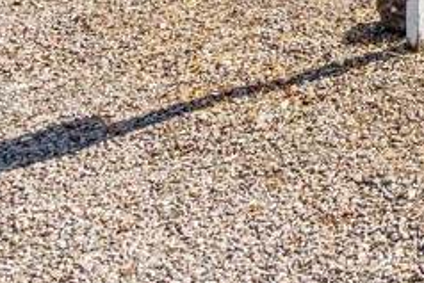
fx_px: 1013
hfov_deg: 16.4
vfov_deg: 12.1
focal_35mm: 86
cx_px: 905
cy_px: -439
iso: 400
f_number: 11
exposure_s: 1/320
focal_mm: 16
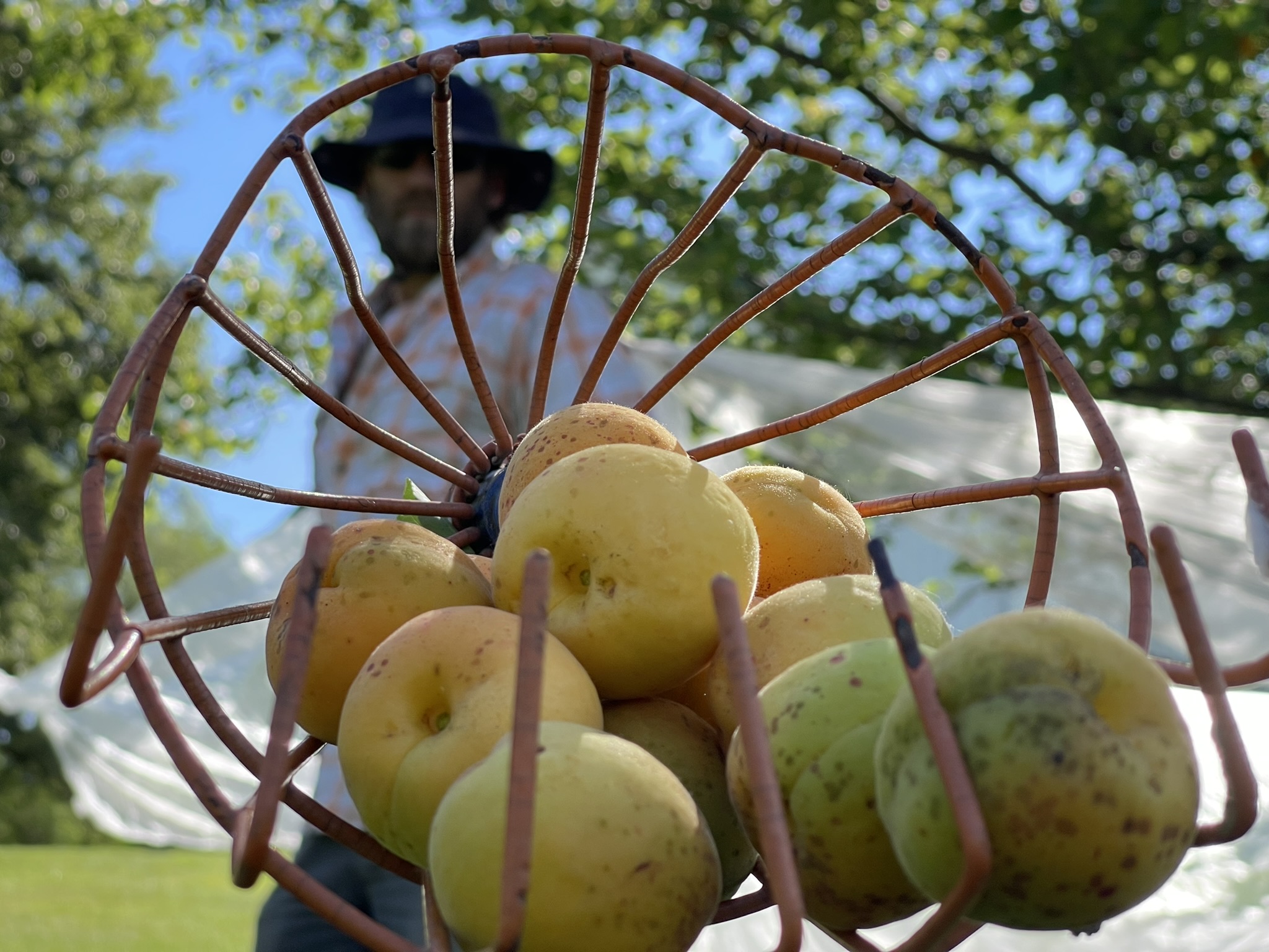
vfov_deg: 22.9
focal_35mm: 64
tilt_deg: +13.7
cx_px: 634
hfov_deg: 30.3
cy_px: 476
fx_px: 2346
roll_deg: -0.1
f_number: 2.2
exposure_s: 1/444
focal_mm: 7.5
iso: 20
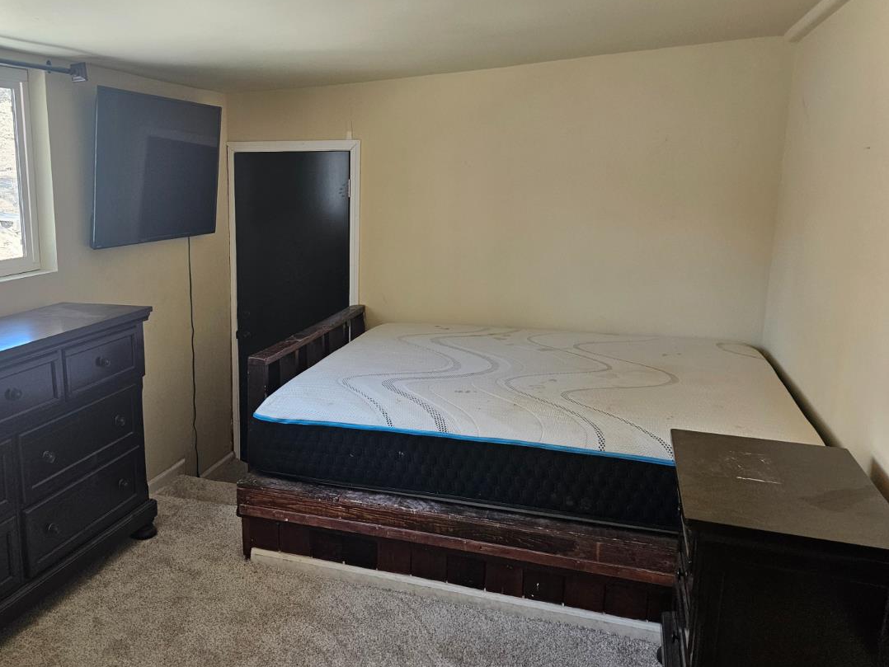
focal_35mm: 32
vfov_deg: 44.2
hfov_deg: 55.2
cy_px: 321
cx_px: 275
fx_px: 822
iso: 200
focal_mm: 5.4
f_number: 1.8
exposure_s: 1/120
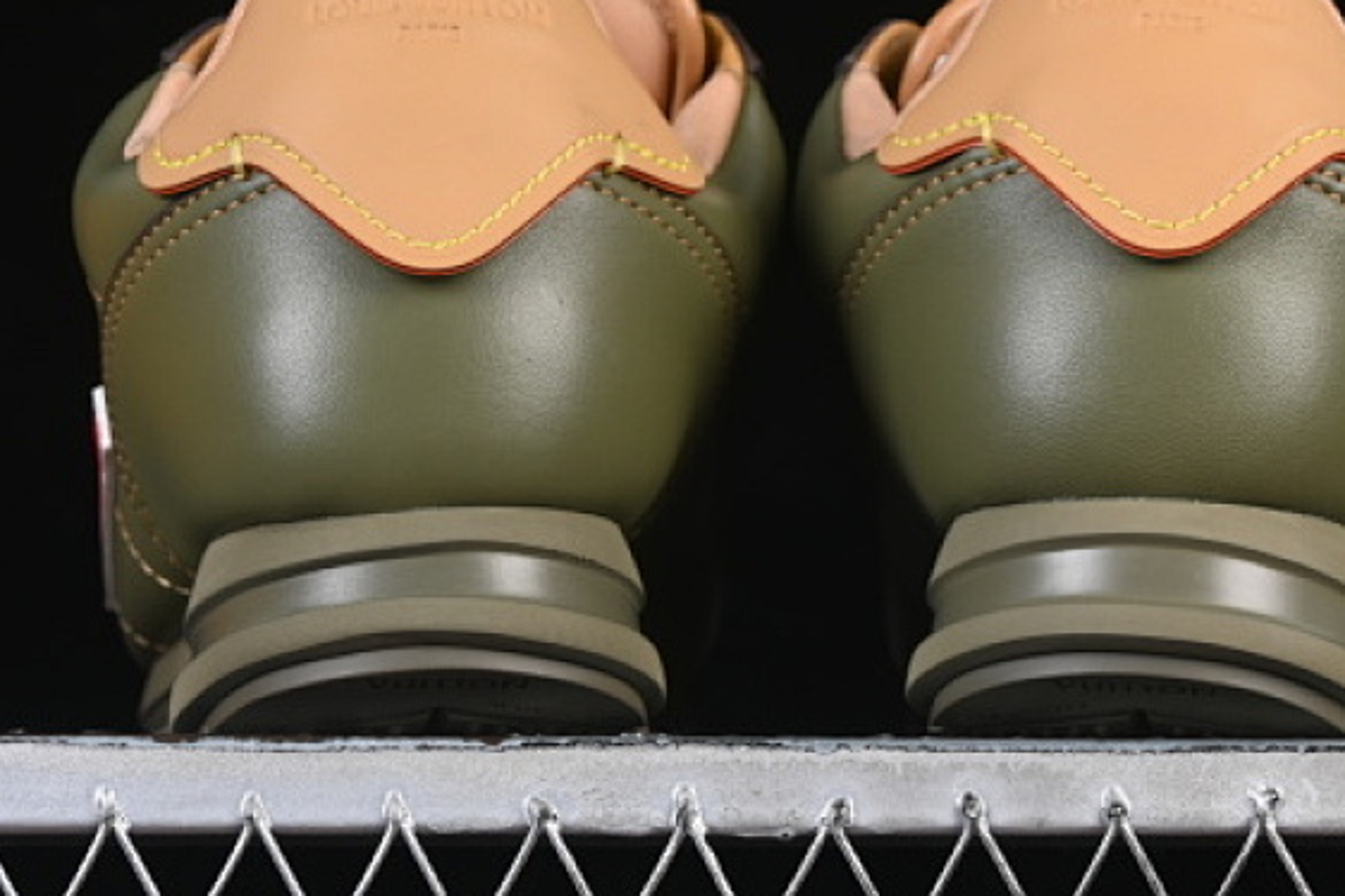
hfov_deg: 14.2
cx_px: 824
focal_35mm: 144
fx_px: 5378
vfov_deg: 9.5
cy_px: 205
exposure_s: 1/60
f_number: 7.1
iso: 160
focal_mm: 50
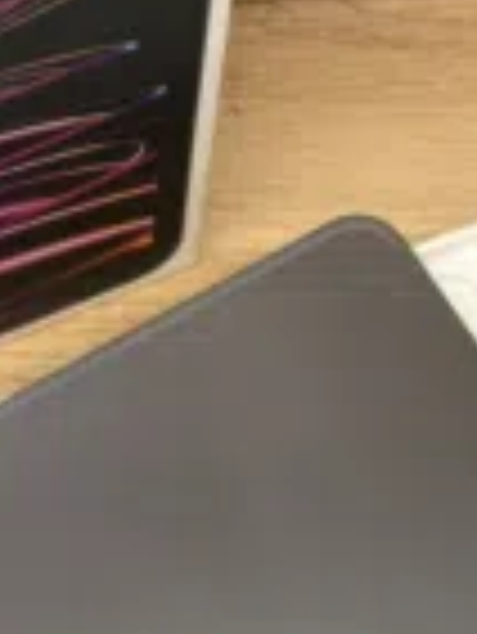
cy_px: 692
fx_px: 2495
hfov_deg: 10.9
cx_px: 166
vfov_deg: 14.2
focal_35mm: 136
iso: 125
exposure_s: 1/50
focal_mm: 6.76
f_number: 1.78
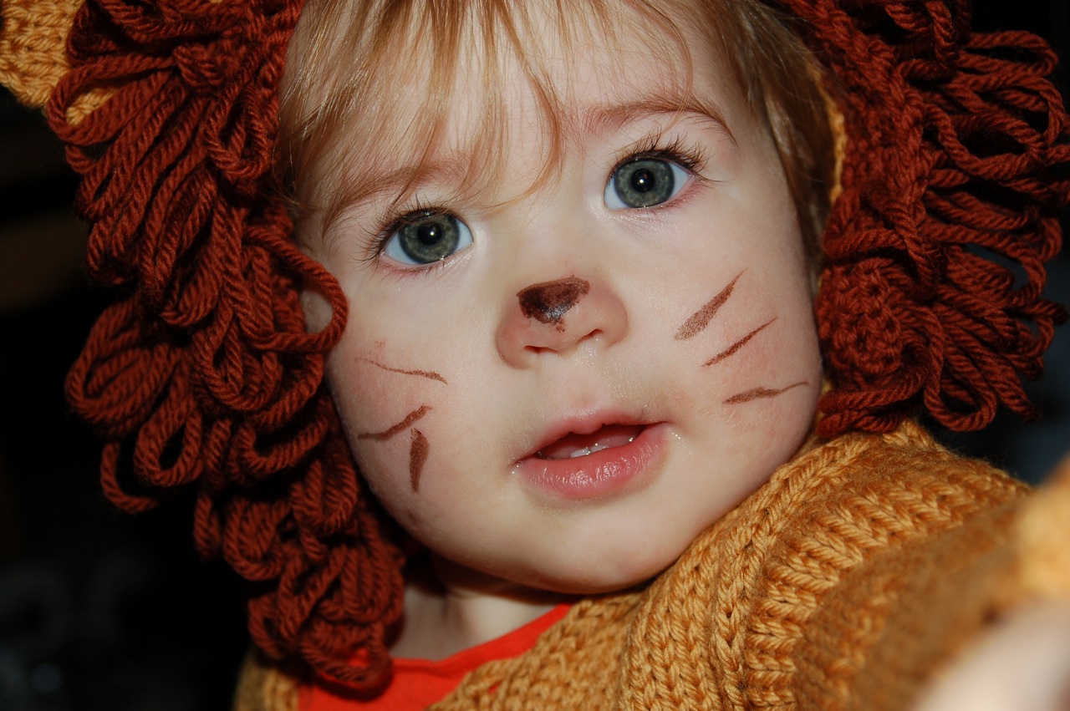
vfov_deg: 20.6
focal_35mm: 66
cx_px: 535
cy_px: 356
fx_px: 1960
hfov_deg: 30.5
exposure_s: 1/125
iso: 200
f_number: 5.6
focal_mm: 44
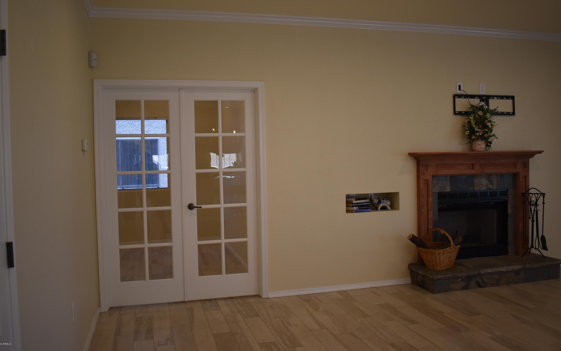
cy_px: 166
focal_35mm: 31
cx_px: 280
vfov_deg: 40.6
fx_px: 474
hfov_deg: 61.2
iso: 640
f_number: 3.8
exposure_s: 1/250
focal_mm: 20
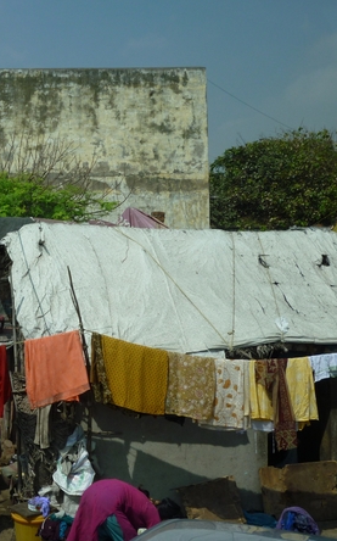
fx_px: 780
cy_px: 269
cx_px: -23
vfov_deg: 38.2
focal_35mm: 53
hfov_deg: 23.1
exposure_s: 1/800
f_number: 5
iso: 80
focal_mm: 6.5
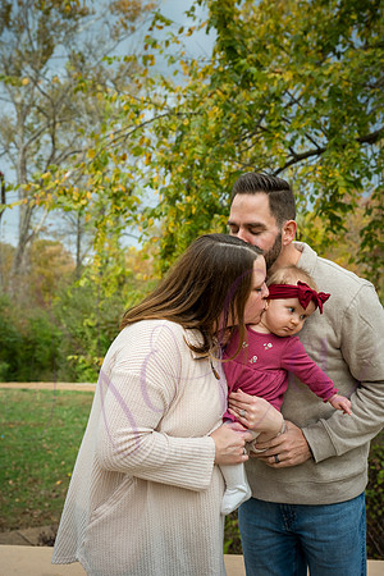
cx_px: 192
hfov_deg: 28.1
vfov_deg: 41.1
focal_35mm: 48
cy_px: 288
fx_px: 768
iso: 400
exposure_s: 1/500
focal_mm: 48
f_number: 5
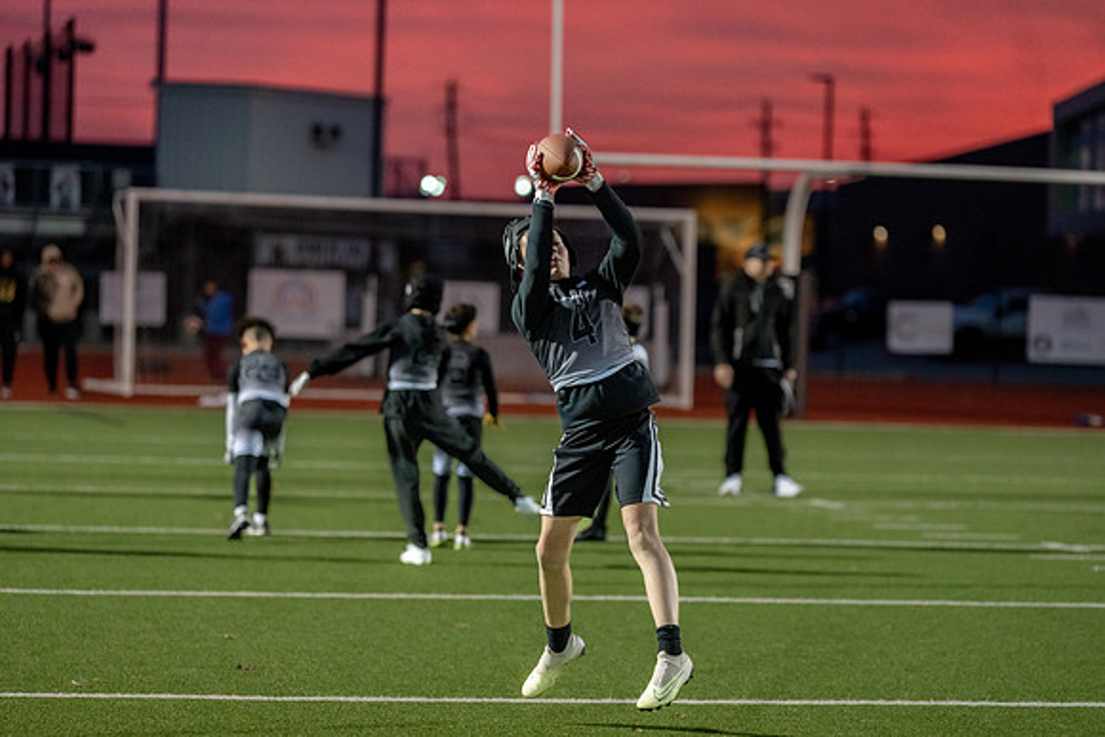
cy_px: 368
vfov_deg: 10.1
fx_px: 4175
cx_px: 552
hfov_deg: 15.1
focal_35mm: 136
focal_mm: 136
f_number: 2.8
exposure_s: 1/1000
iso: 4000
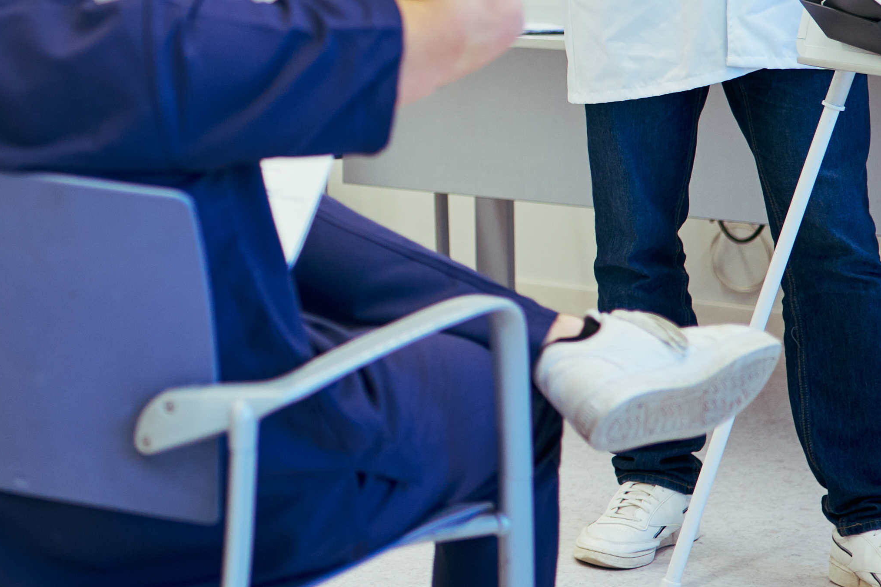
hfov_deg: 15.7
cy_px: -35
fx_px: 2961
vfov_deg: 11.2
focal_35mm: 121
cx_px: -409
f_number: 1.6
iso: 320
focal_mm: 35
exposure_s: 1/250
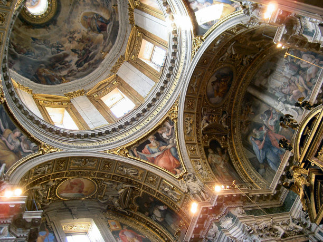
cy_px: 121
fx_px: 364
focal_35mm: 39
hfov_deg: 47.9
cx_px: 162
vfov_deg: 36.8
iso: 100
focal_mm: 8
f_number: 2.8
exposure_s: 1/8.29
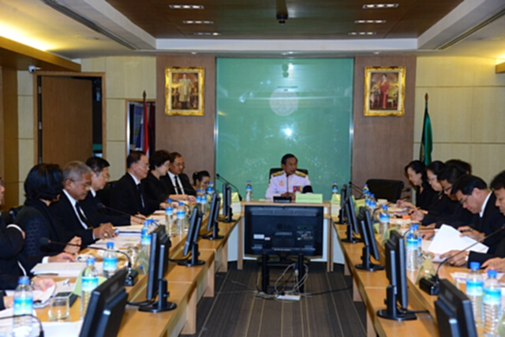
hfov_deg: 34.5
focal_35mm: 58
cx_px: 252
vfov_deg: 23.4
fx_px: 814
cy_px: 168
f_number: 5
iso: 2000
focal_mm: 58
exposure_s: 1/125
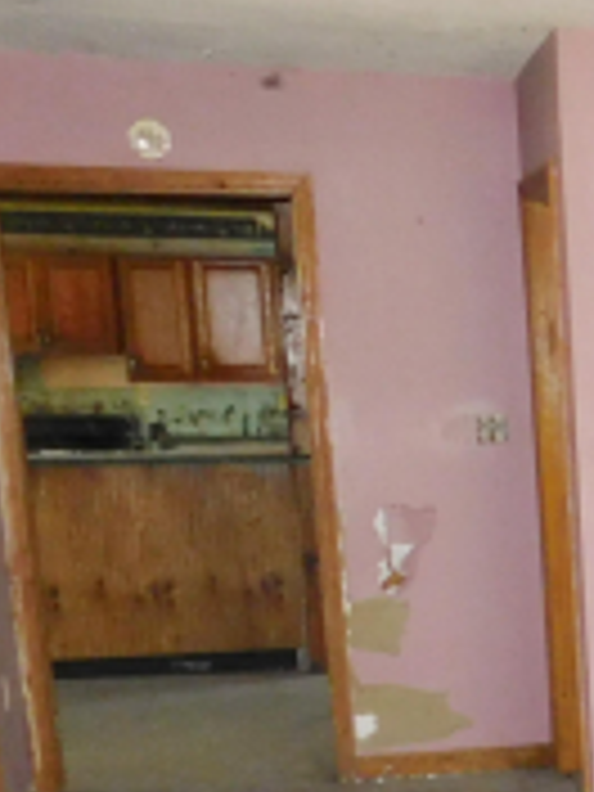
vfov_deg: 21.6
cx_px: 1186
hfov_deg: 14.2
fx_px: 1991
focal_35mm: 87
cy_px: 814
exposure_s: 1/30
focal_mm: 4
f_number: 3
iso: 320
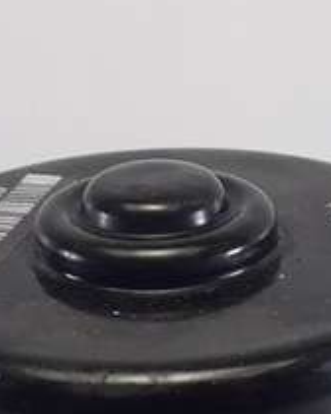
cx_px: 252
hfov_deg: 9.6
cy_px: 810
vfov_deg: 11.0
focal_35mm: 161
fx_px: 1972
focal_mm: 3.7
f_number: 1.9
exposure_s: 1/33
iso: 40
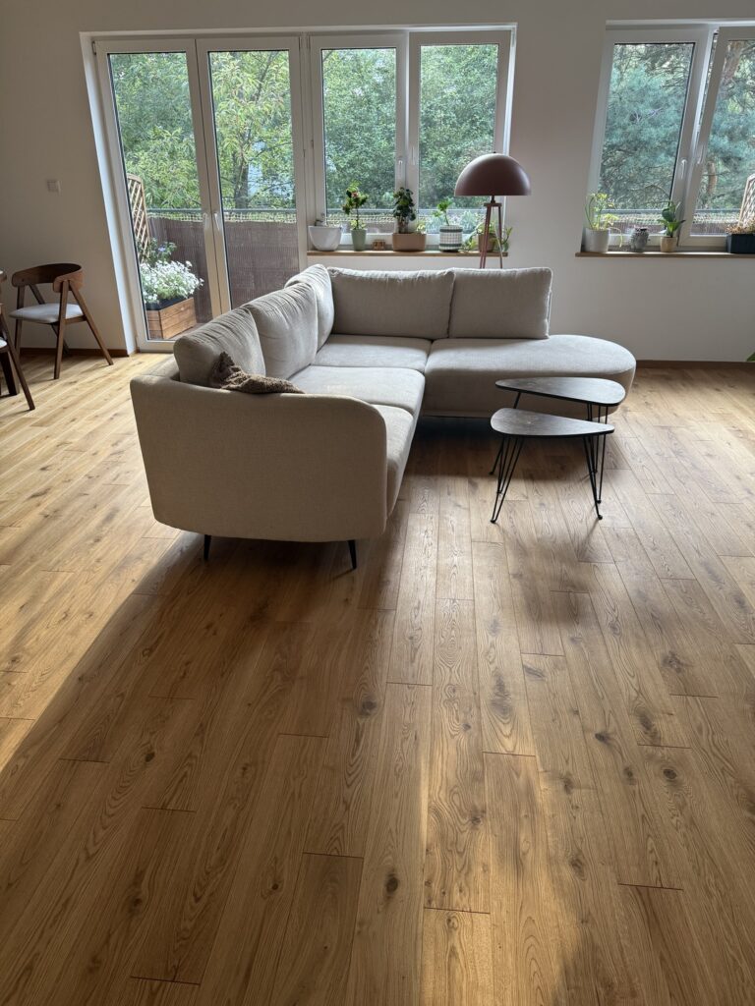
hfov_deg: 56.8
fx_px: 698
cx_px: 378
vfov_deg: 71.6
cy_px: 503
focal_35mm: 24
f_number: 1.78
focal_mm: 6.76
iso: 160
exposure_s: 1/100
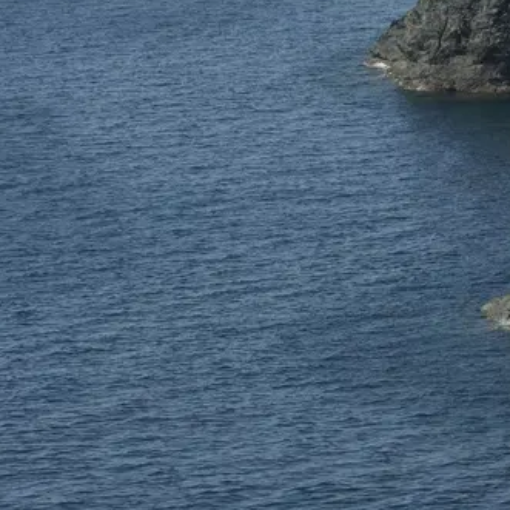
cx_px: 726
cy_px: -88
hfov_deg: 4.9
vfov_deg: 4.9
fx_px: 5951
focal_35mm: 357
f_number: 16
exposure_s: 1/500
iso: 1250
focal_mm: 116
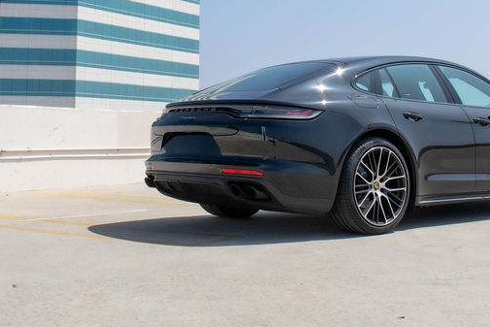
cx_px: 274
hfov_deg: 35.6
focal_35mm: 56
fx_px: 762
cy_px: 35
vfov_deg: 23.6
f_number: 8
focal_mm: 18
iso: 400
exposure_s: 1/2000
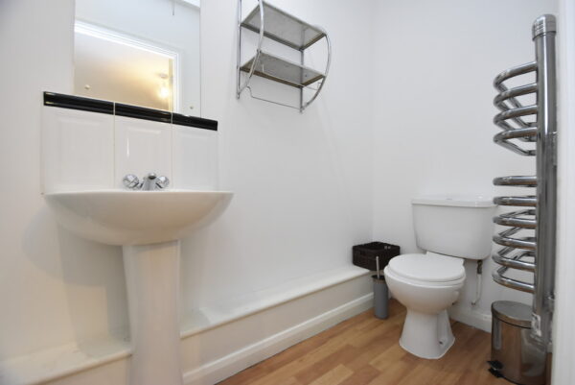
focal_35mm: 15
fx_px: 240
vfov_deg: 77.4
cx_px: 288
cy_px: 192
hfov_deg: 100.3
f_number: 4
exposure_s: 1/60
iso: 1400
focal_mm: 10
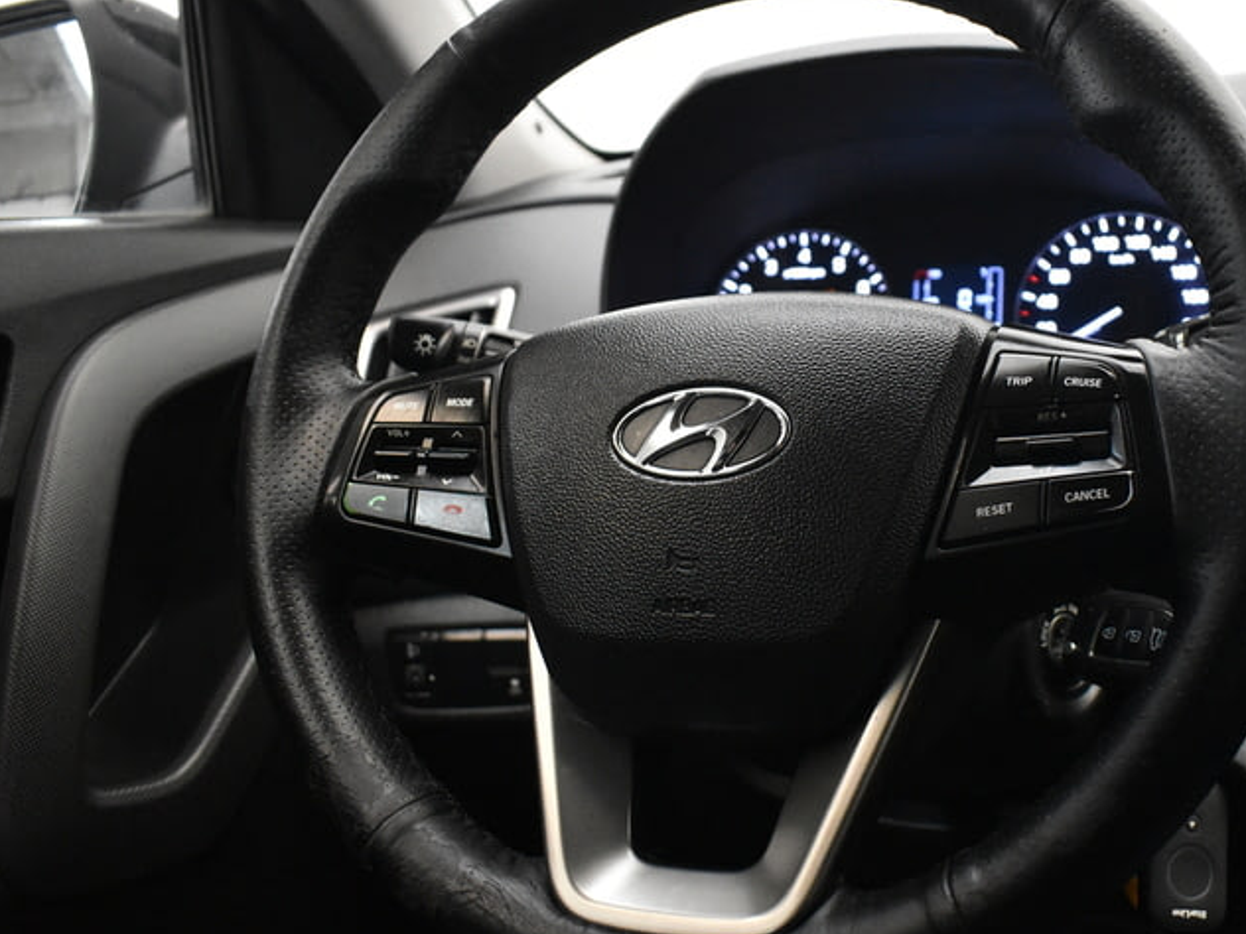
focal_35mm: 37
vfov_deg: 38.6
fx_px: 1332
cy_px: 432
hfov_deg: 49.4
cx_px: 818
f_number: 3.5
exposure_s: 1/80
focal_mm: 18
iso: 4000
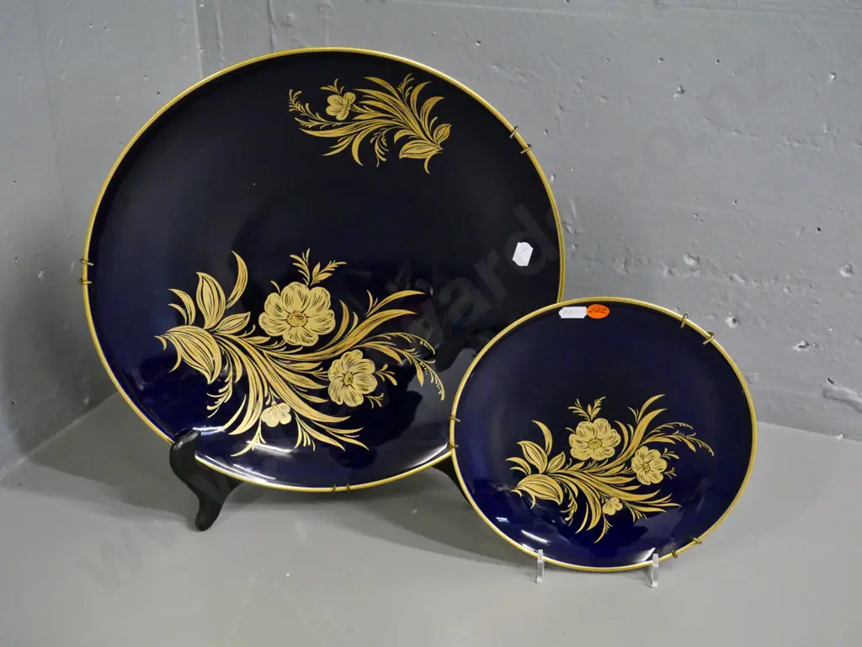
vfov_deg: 29.1
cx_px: 431
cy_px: 324
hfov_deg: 38.2
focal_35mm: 50
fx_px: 1245
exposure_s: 1/60
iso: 3200
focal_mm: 25
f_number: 5.6
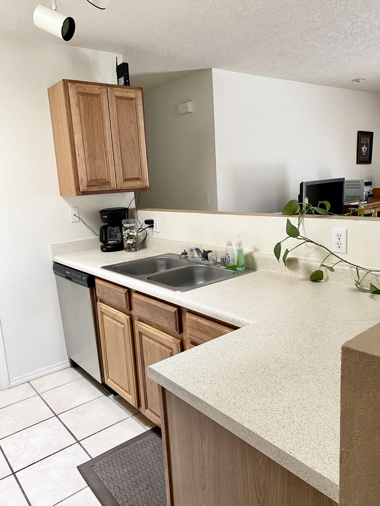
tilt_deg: -9.3
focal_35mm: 26
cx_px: 190
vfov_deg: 67.3
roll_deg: +3.0
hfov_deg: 53.1
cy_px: 253
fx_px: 381
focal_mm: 4.25
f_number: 1.8
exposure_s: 1/87
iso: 125
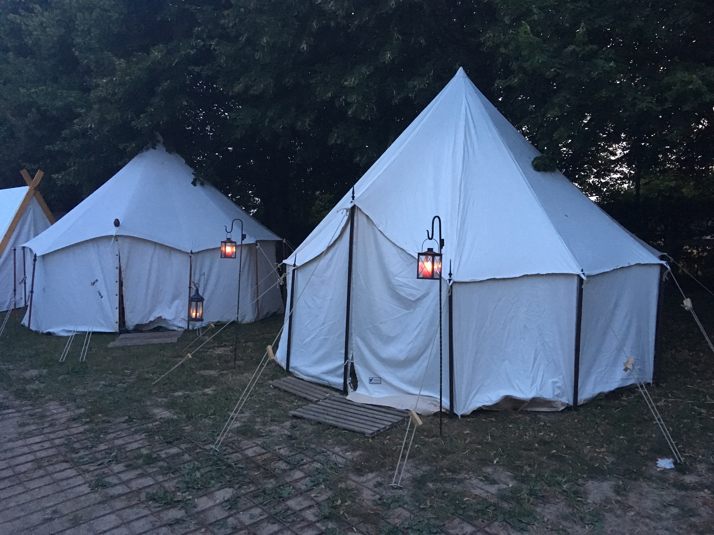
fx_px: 598
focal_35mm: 29
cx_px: 357
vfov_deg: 48.2
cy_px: 268
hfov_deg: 61.7
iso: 320
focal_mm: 4.15
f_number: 2.2
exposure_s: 1/17
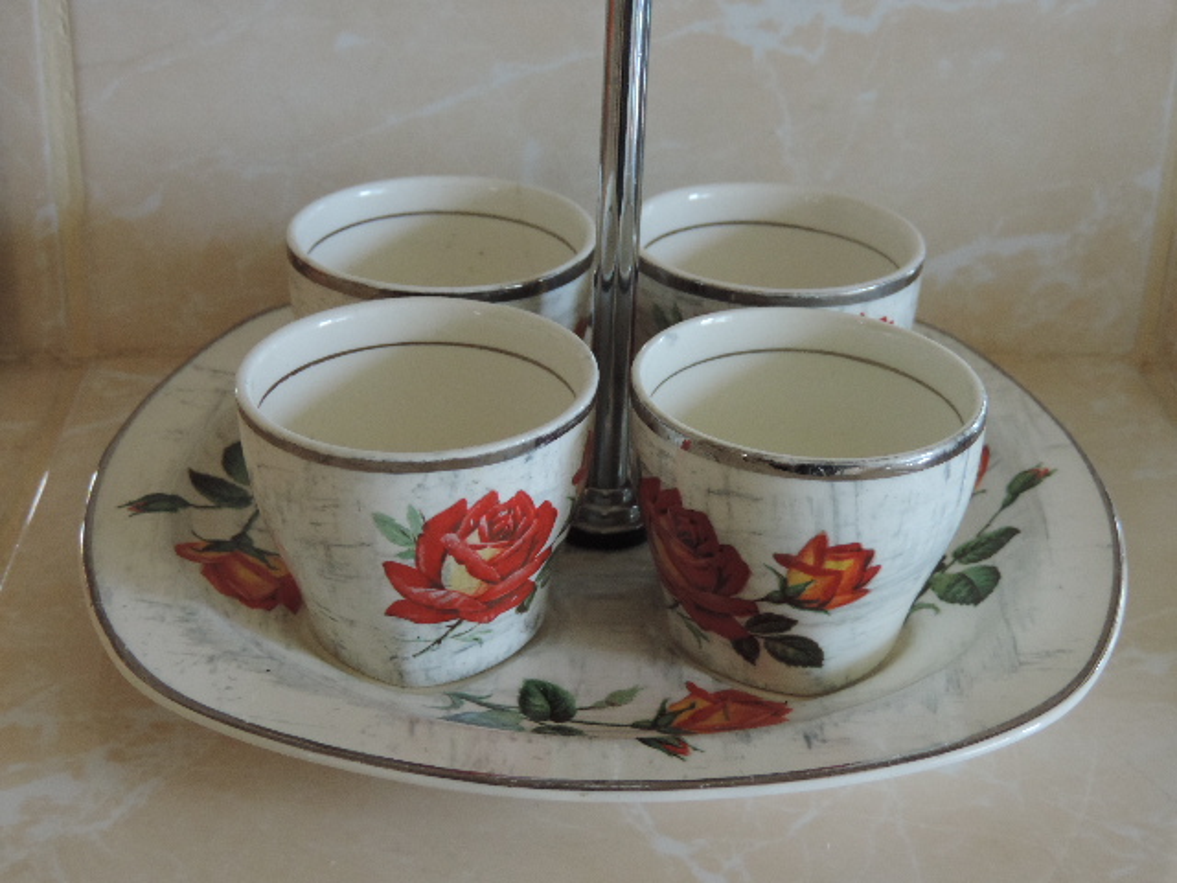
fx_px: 2040
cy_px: 442
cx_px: 588
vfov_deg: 24.4
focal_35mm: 60
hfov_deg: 32.2
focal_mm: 10.7
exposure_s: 1/15
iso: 450
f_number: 3.7
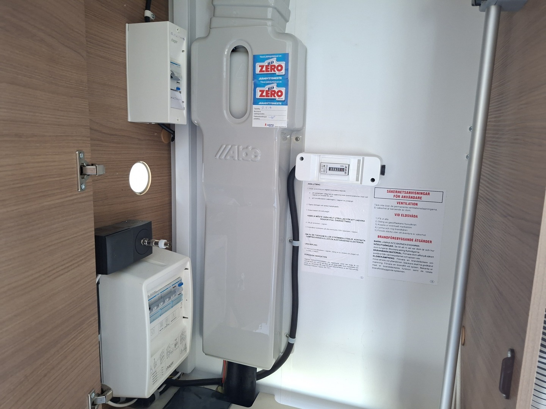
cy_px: 204
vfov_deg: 58.9
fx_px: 363
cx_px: 273
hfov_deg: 73.9
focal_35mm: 23
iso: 1000
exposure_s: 1/20
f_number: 1.8
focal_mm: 5.54
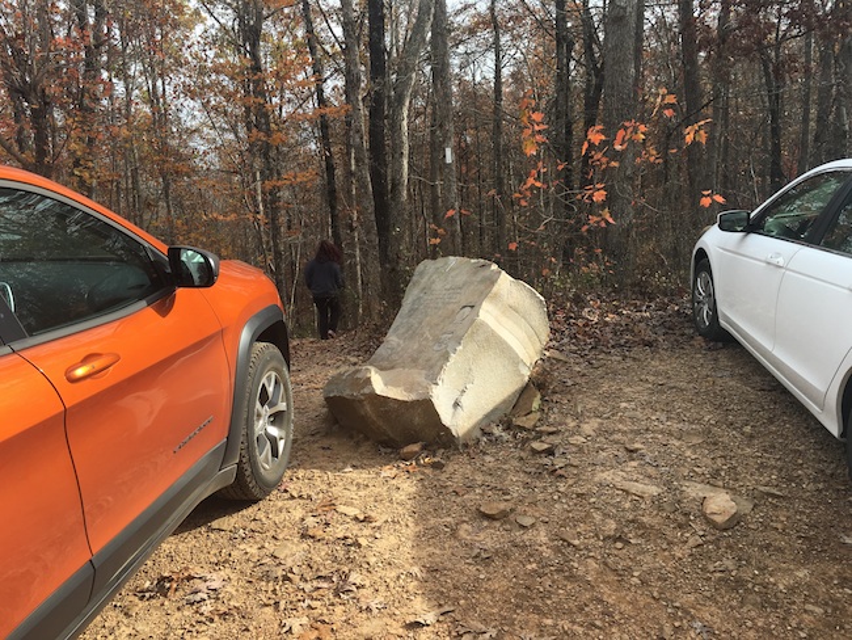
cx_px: 426
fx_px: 714
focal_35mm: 29
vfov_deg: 48.3
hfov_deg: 61.6
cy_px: 320
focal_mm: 4.15
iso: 25
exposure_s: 1/481
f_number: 2.2
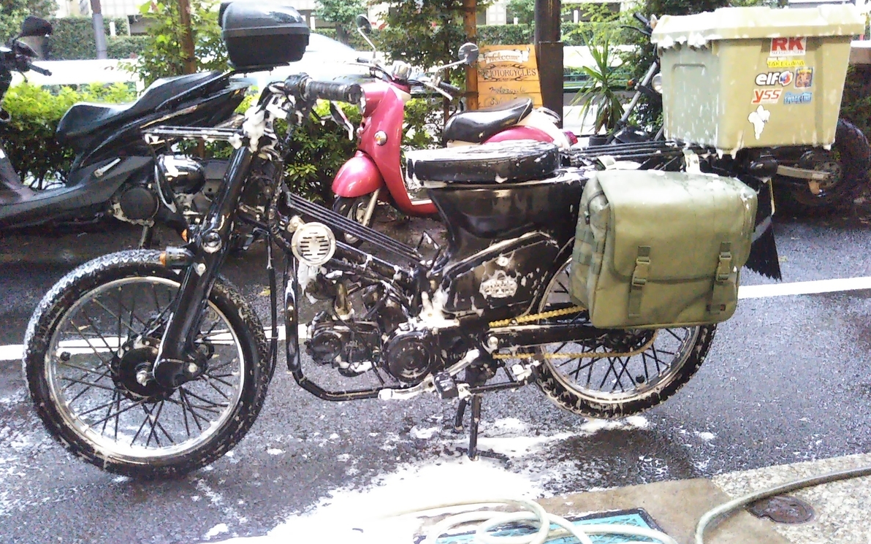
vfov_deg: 39.3
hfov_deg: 59.7
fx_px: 760
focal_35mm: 32
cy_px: 230
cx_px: 433
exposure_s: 1/23
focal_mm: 4
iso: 806
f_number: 2.2
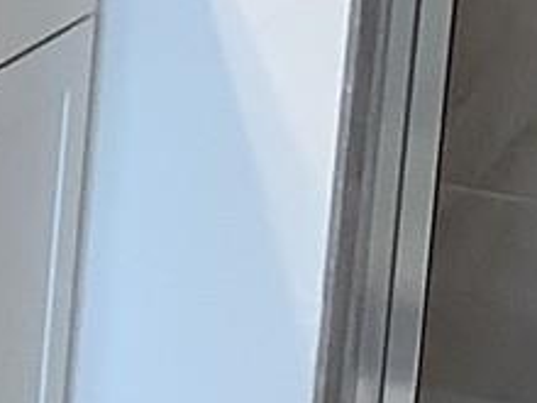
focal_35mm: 225
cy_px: -337
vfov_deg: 6.5
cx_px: -56
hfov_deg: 8.7
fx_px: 3490
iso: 50
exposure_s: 1/60
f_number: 2.4
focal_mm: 3.3
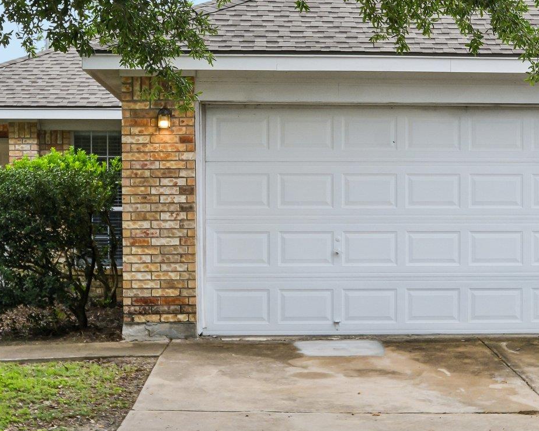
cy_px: 198
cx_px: 340
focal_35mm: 75
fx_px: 1196
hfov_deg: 25.3
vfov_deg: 20.4
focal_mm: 24
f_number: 8
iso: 400
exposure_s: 1/320
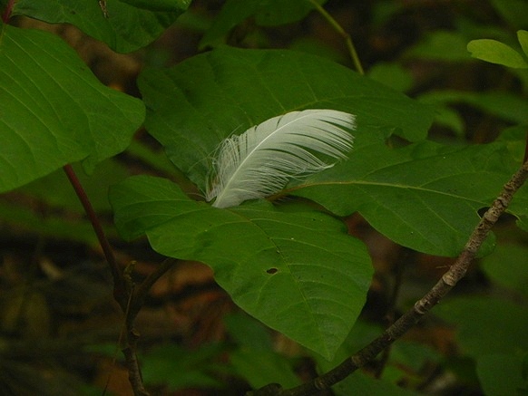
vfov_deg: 5.1
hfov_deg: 6.8
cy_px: 198
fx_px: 4440
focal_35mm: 291
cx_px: 264
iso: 400
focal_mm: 51.8
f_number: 4.5
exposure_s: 1/52.2
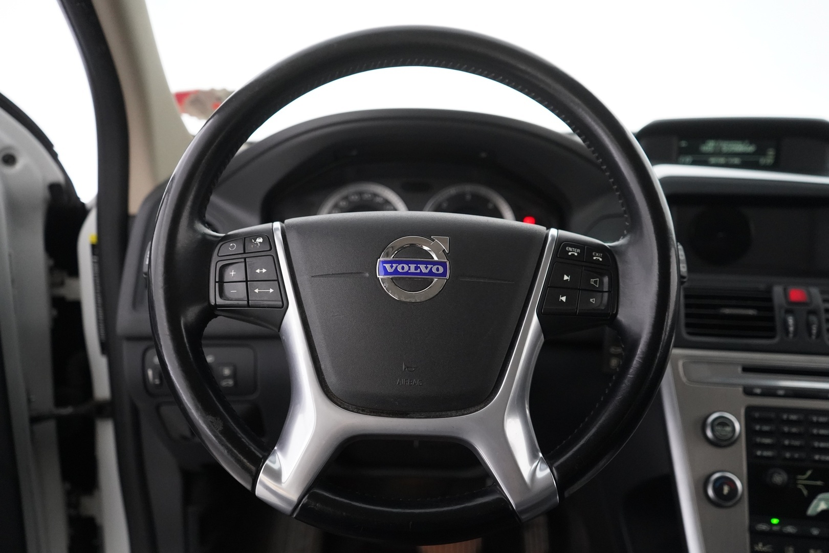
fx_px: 714
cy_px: 276
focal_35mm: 31
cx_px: 414
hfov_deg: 60.3
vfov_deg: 42.3
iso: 6400
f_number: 4
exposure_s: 1/60
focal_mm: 31
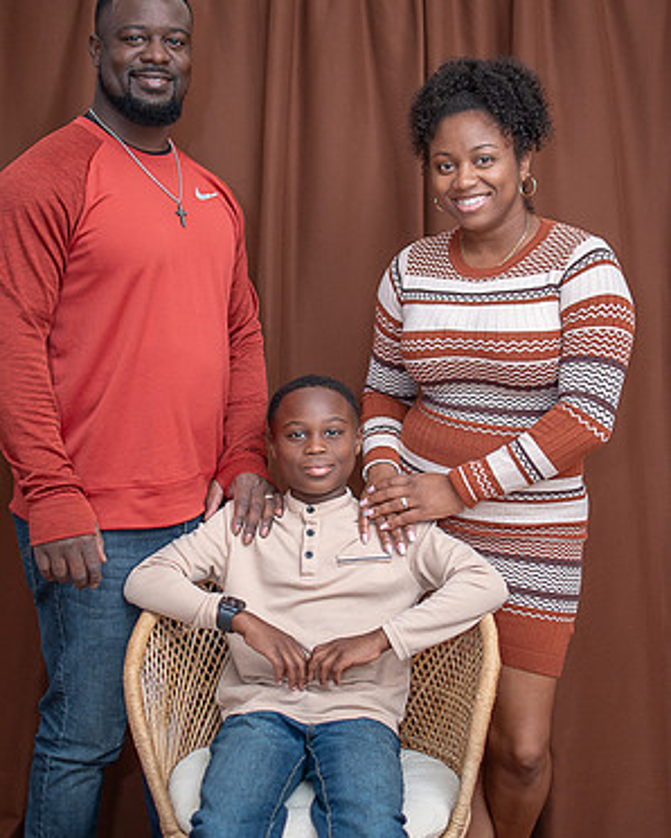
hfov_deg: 25.8
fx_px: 1463
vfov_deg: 31.9
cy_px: 466
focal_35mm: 59
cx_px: 336
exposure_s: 1/160
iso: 800
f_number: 2
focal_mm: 35
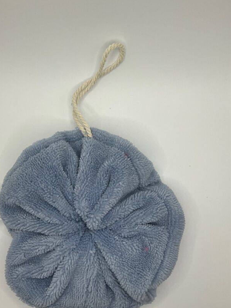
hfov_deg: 38.7
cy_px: 144
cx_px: 115
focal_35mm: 37
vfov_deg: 50.1
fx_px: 329
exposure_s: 1/259
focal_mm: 3
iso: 25
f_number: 1.8
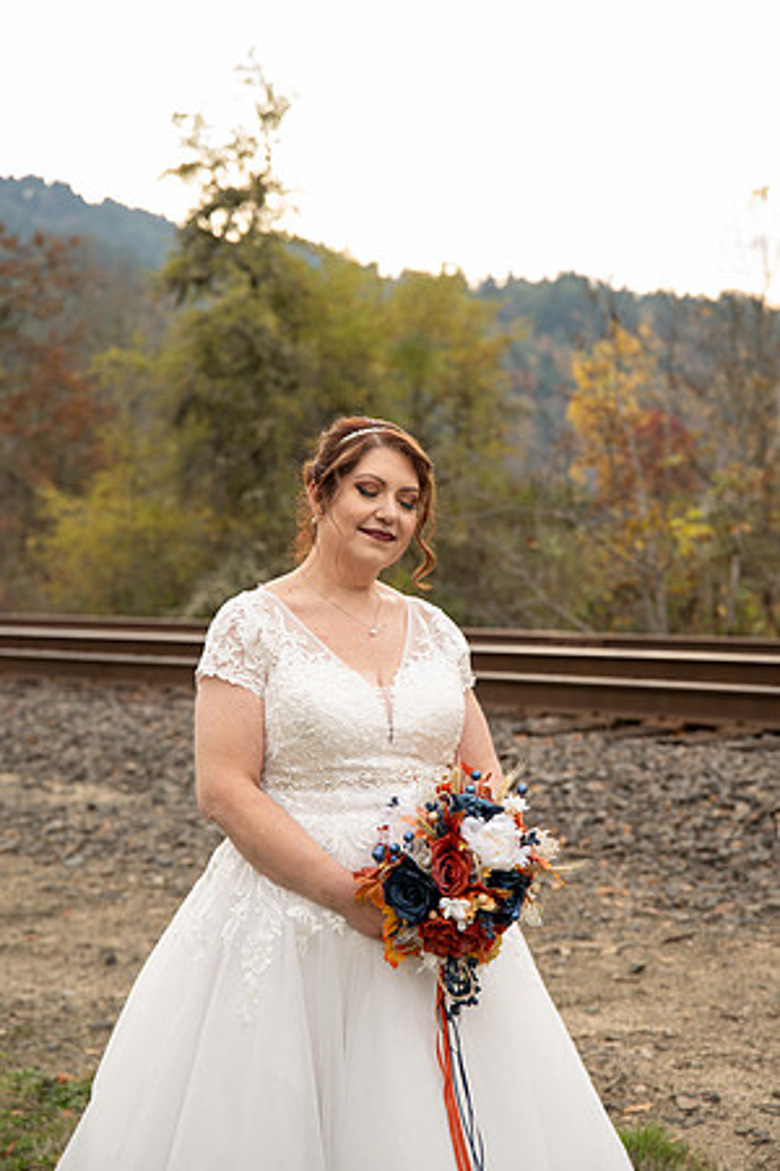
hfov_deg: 19.5
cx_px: 390
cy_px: 586
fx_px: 2275
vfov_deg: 28.8
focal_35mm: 70
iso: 320
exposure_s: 1/400
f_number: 4
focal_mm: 70
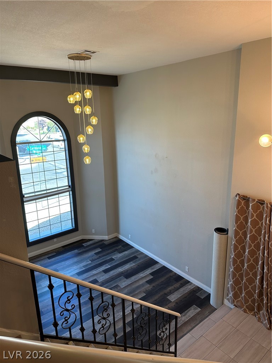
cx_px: 136
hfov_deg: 56.8
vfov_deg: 71.6
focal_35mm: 24
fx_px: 251
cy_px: 182
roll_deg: +1.8
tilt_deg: -14.3
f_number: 1.78
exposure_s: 1/60
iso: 125
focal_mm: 6.86
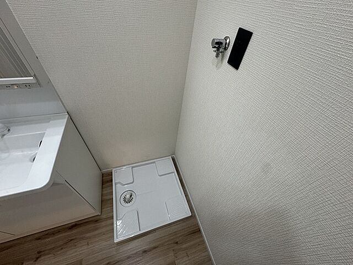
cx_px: 176
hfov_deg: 102.1
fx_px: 143
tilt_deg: -45.3
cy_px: 132
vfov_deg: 85.7
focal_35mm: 14
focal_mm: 2.22
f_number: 2.2
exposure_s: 1/120
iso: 160
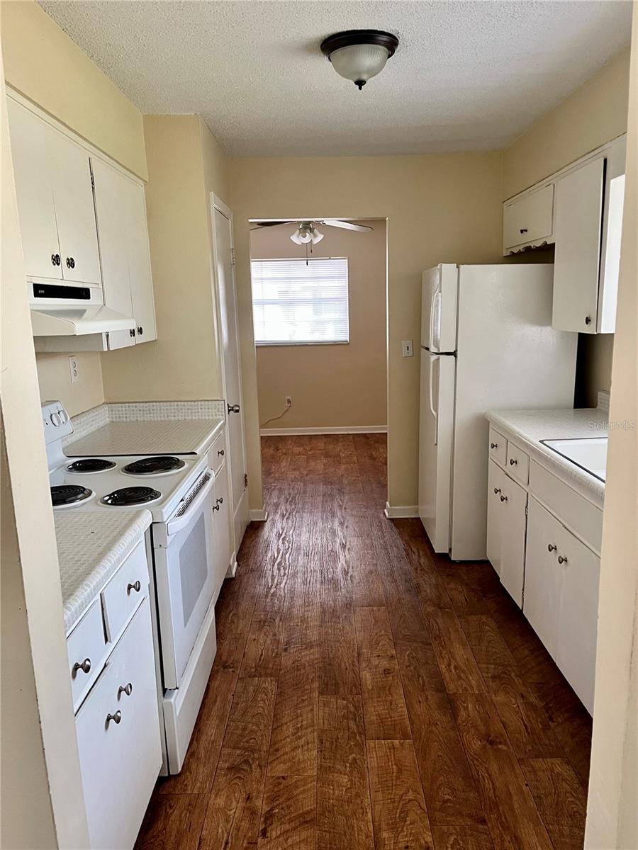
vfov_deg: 67.3
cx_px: 319
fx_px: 639
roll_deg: +1.6
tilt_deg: -13.0
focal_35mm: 26
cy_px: 425
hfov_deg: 53.1
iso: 250
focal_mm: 5.1
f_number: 1.6
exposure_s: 1/60
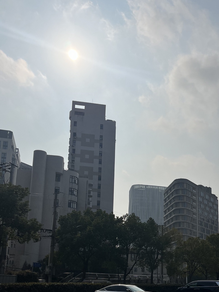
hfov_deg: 34.5
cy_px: 206
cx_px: 160
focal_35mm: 41
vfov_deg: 44.7
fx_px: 346
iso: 40
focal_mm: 5.1
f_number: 1.6
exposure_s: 1/17241
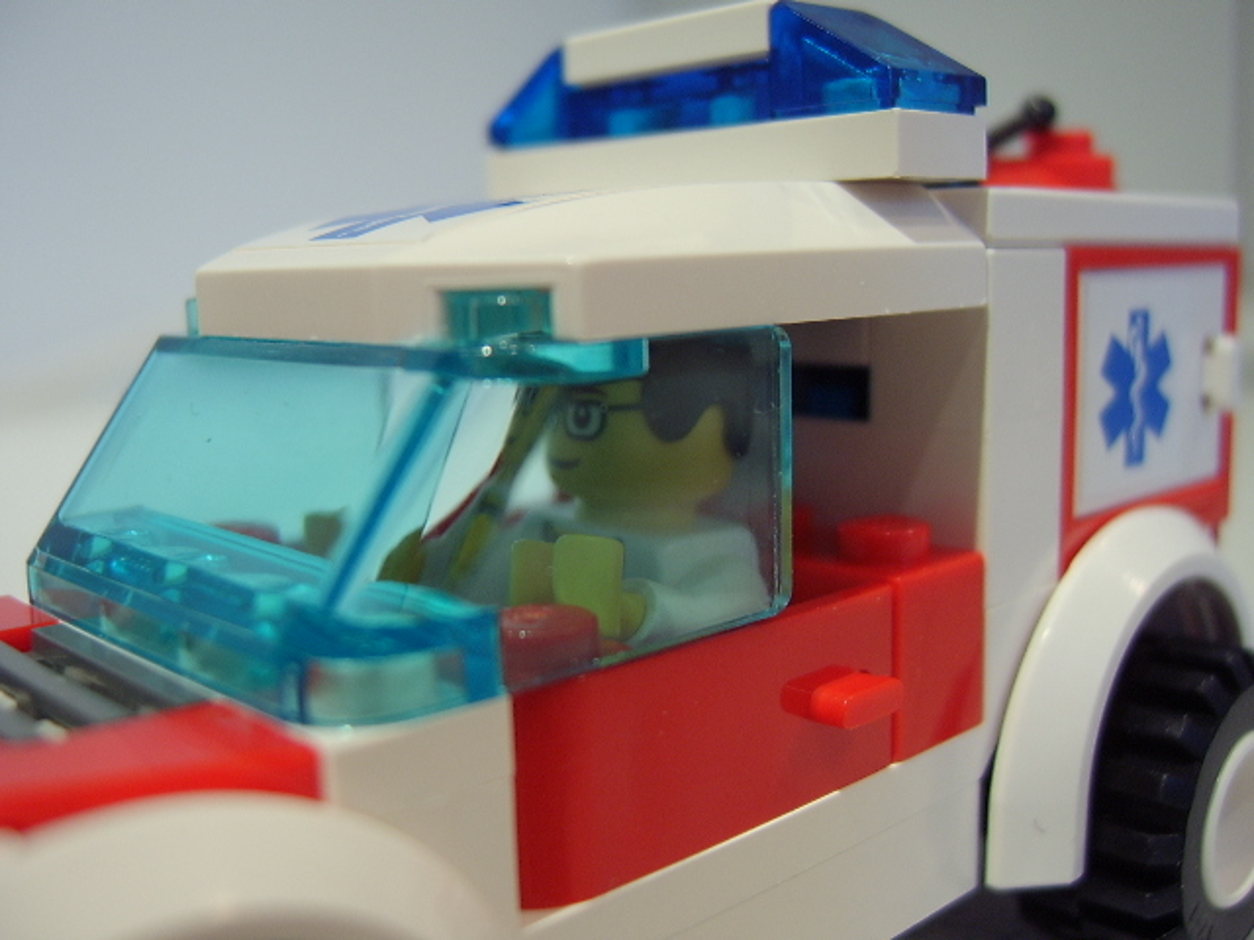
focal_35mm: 31
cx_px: 627
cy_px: 470
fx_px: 1123
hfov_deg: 58.4
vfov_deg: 45.4
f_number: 2.7
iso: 100
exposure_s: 1/13
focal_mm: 8.13
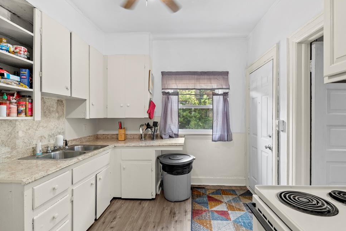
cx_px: 177
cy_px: 119
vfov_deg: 70.4
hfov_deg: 93.3
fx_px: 163
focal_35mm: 17
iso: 3200
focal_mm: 16
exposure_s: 1/125
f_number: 4
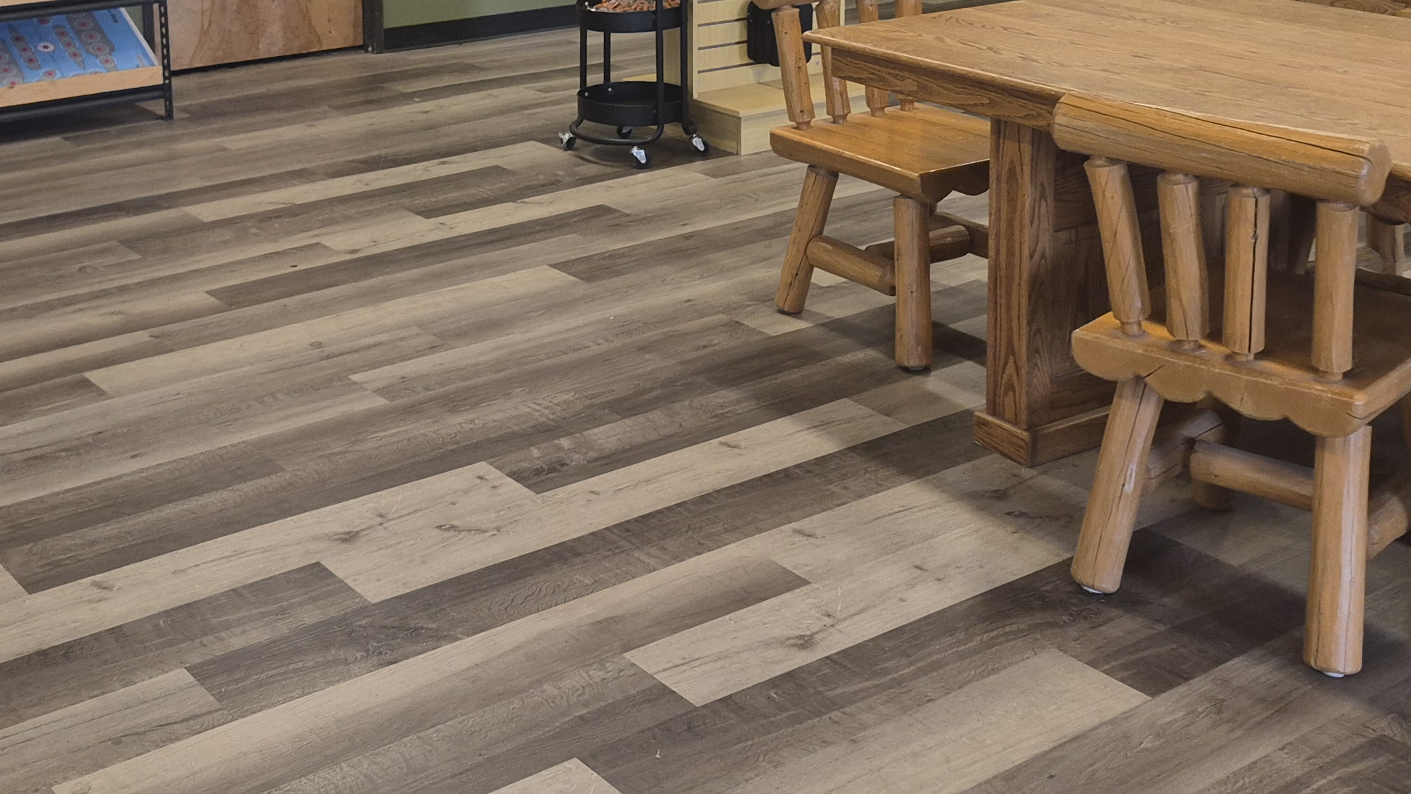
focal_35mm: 48
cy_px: -56
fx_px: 1796
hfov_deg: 42.7
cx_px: 577
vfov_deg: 23.5
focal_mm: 5.4
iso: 160
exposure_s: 1/120
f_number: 1.8
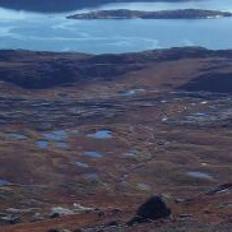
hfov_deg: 15.9
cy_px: 75
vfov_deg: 15.9
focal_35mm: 109
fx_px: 826
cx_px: 75
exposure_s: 1/1250
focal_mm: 5
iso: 125
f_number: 4.2
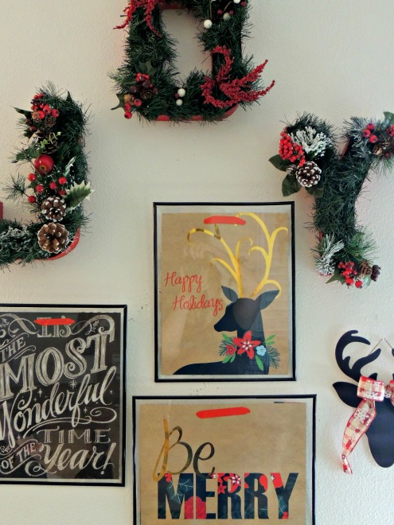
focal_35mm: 40
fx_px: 607
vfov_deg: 46.8
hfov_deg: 36.0
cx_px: 193
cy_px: 262
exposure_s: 1/25
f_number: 3.2
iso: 400
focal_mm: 5.8
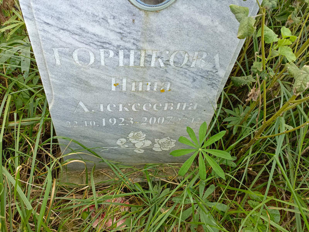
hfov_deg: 69.4
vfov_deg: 54.9
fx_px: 223
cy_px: 116
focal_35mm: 25
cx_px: 154
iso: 113
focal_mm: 4.76
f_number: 1.69
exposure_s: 1/101
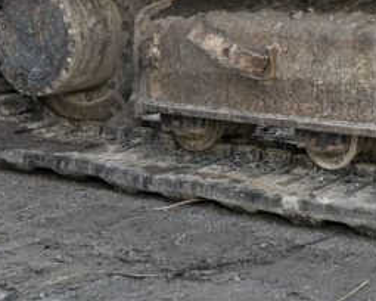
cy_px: -86
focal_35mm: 102
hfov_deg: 16.5
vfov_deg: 14.5
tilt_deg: -1.7
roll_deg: +1.0
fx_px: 1135
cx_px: 618
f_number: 1.6
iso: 50
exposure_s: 1/444
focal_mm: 5.96
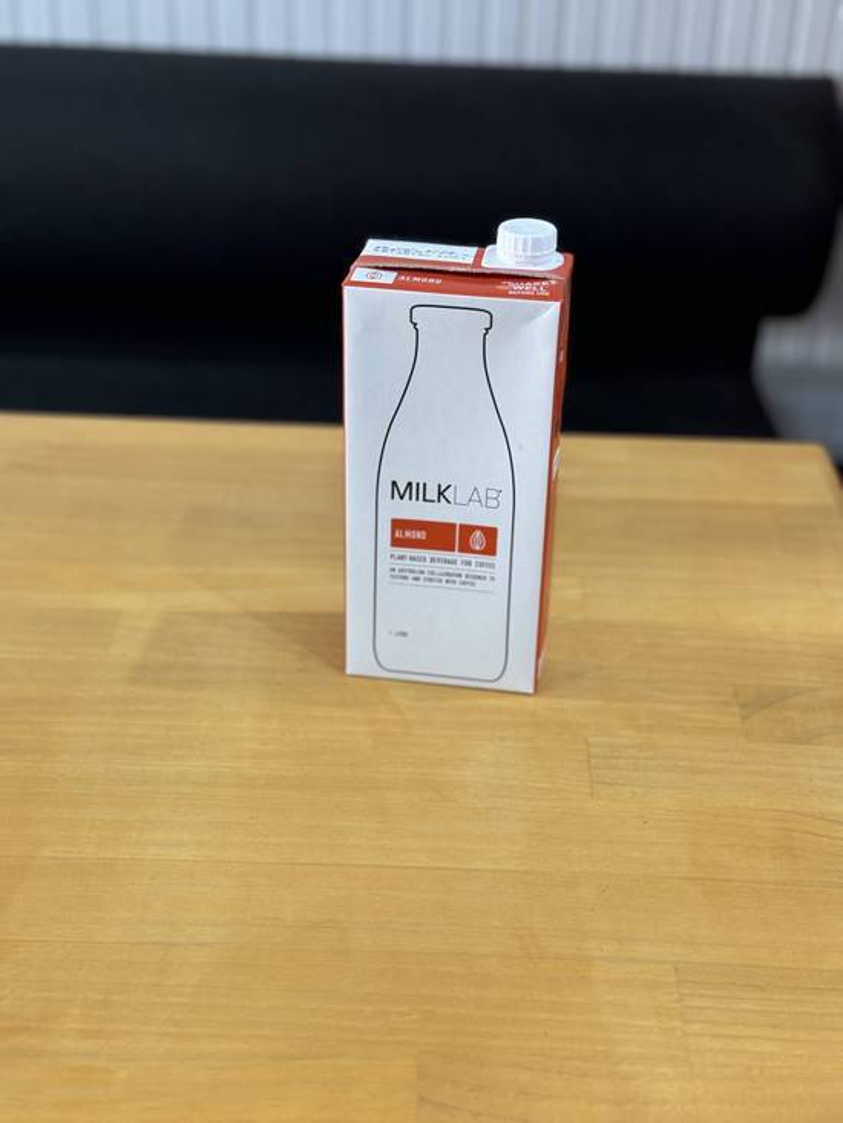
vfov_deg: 39.7
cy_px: 562
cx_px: 422
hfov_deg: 30.3
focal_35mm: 48
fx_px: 1558
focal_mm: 6.76
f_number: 1.78
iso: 125
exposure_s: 1/100
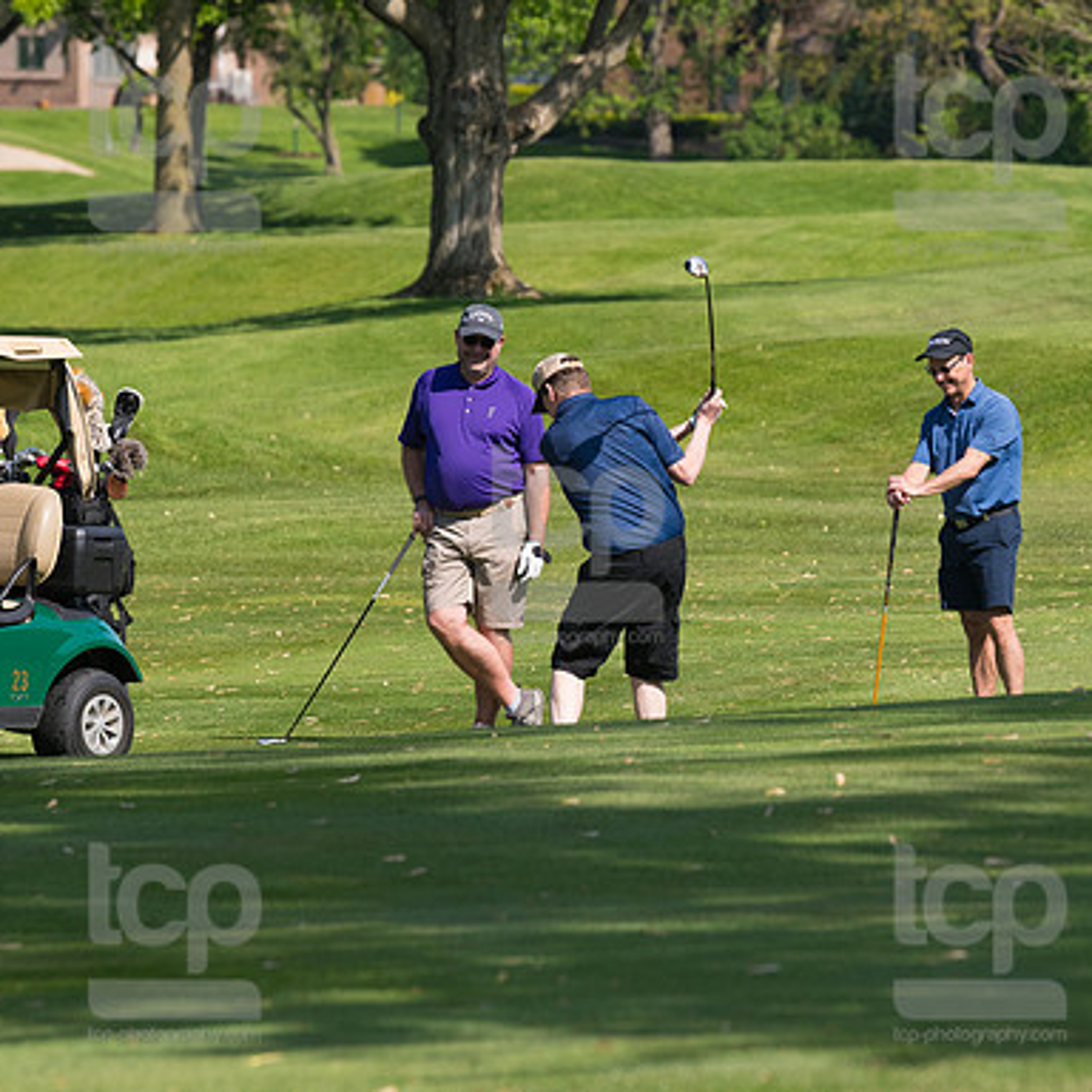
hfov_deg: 4.6
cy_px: 546
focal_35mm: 385
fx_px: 13741
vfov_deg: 4.6
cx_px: 577
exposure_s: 1/1600
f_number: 5.6
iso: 320
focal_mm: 200
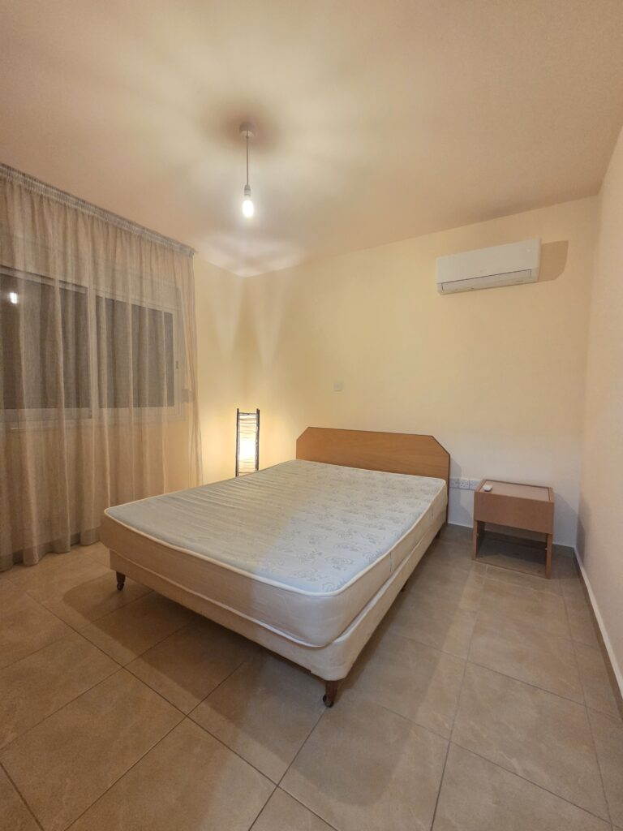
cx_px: 312
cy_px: 416
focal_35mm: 13
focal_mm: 2.2
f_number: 2.2
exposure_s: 1/50
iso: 800
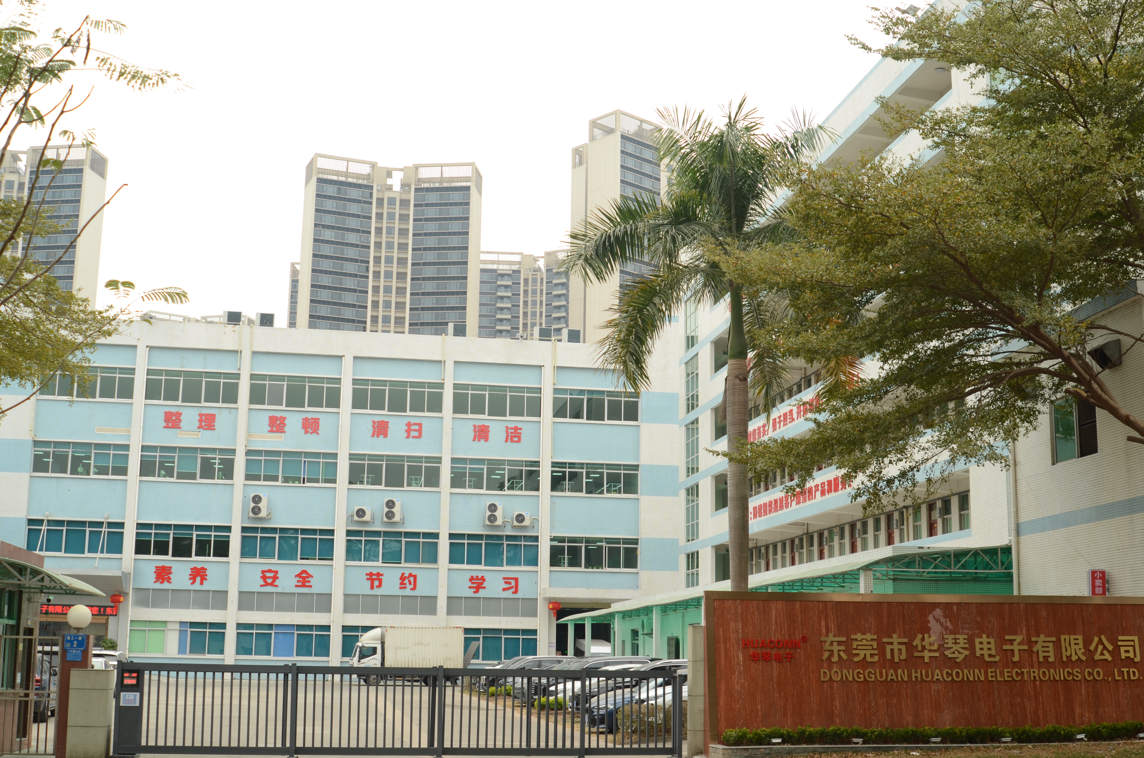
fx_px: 1332
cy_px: 379
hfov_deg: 46.5
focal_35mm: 42
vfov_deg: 31.8
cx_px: 572
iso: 100
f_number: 5.6
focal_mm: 28
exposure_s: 1/125
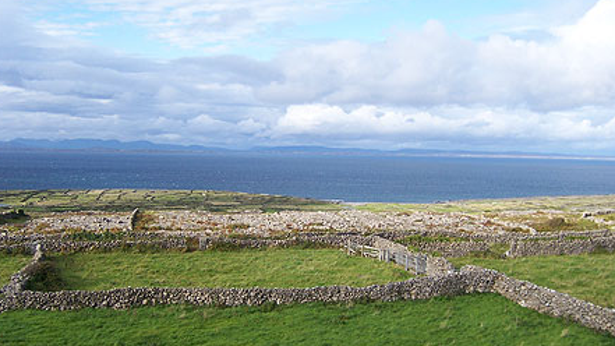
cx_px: 305
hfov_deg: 50.5
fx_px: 652
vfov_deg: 29.7
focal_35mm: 40
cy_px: 172
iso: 80
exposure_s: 1/640
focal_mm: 6.2
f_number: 2.8
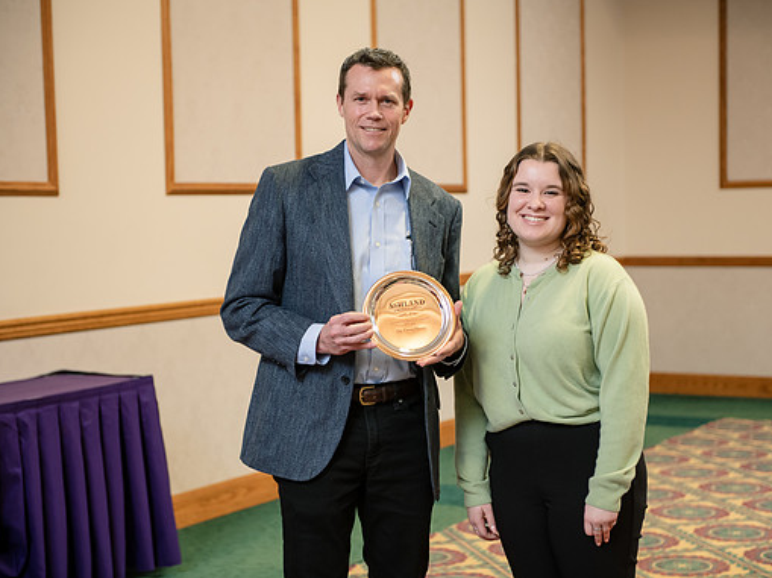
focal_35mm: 68
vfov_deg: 21.6
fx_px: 1515
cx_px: 410
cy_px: 287
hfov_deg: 28.6
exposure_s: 1/125
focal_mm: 62
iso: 1000
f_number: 3.2
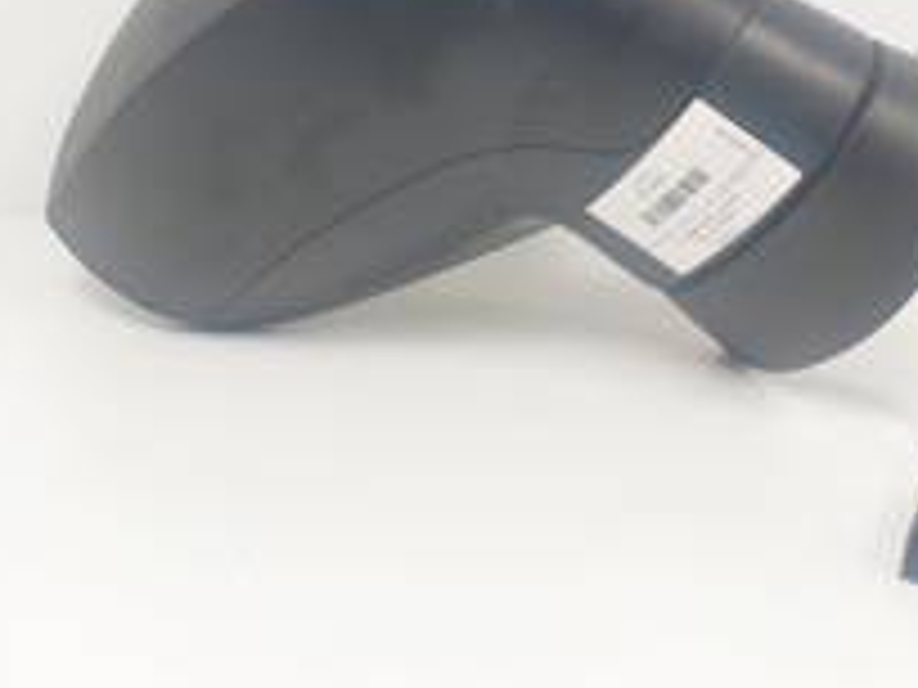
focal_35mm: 51
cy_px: 36
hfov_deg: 37.4
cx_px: 513
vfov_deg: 27.3
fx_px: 1352
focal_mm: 4.3
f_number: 2.4
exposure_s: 1/241
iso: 50
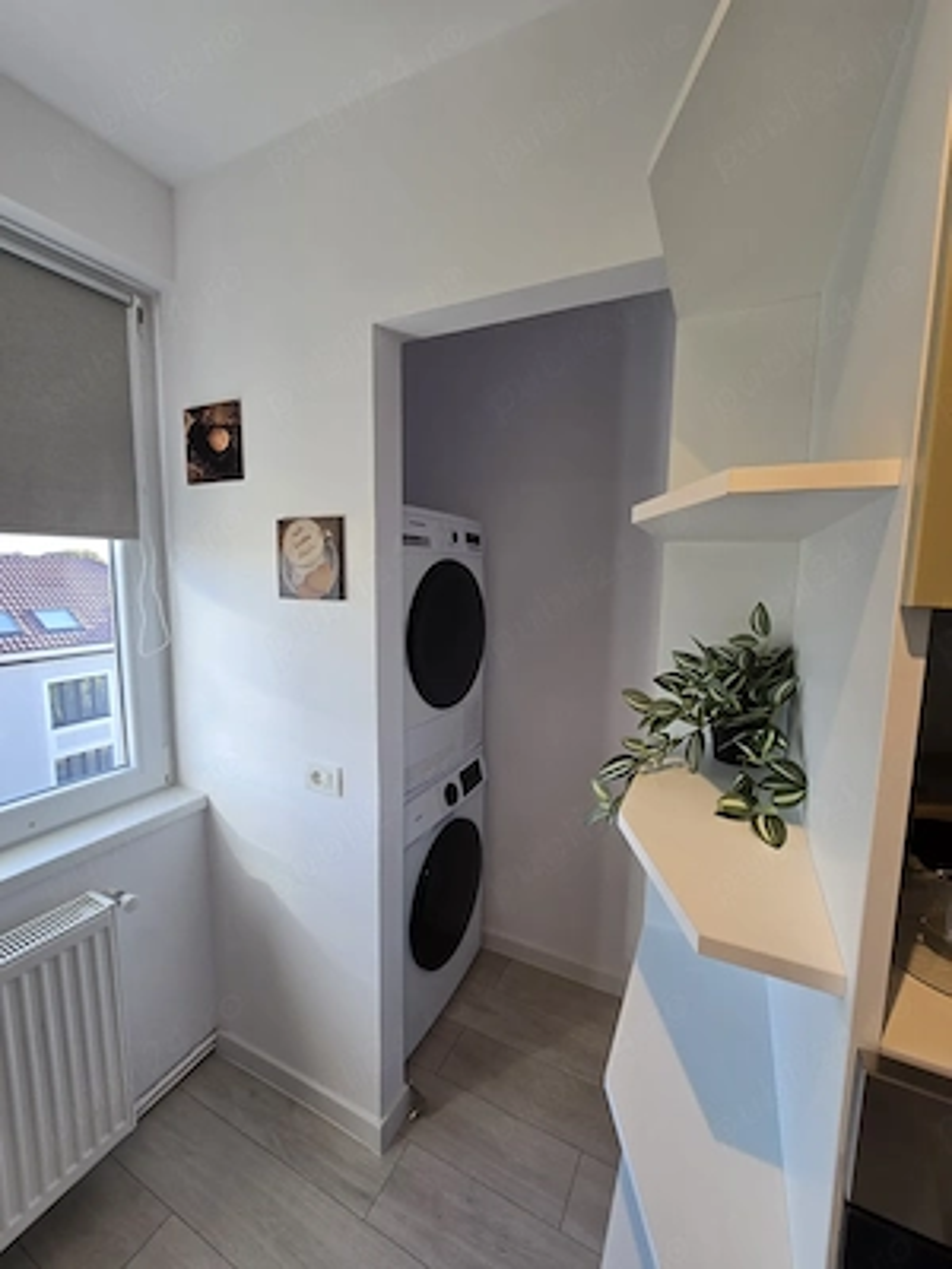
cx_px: 476
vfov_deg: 106.2
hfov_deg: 89.9
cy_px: 634
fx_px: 477
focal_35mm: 13
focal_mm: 2.2
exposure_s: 1/100
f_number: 2.2
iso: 50
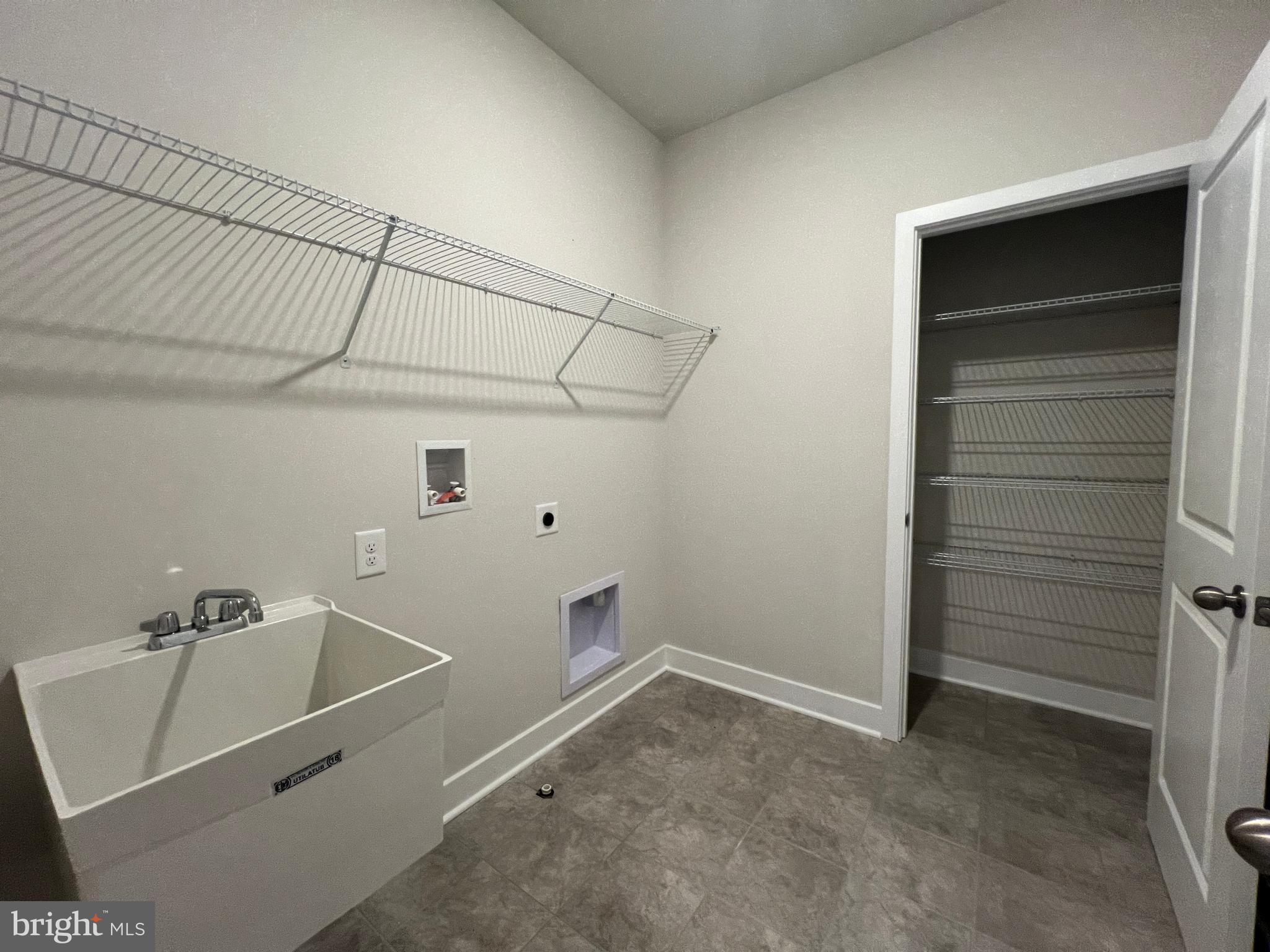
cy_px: 476
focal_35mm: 13
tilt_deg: -5.7
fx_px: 477
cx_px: 635
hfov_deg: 106.2
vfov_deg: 89.9
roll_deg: +1.2
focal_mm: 1.57
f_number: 1.8
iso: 200
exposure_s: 1/60
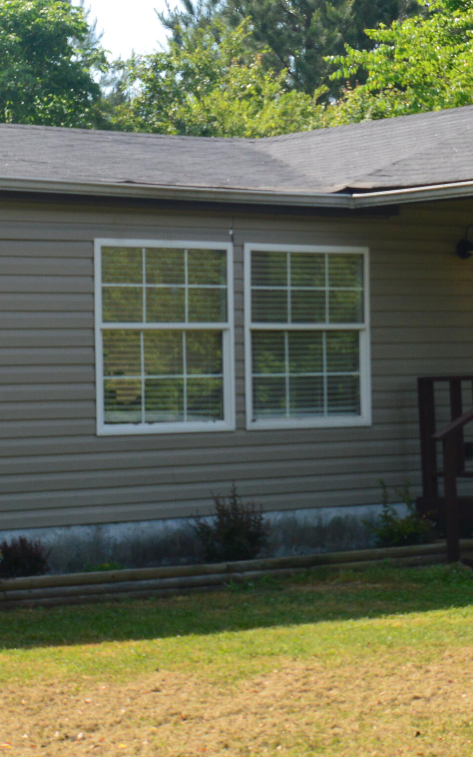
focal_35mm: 125
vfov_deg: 16.7
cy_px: 350
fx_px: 2579
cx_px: 330
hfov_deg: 10.5
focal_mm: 42
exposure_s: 1/320
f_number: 10
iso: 400
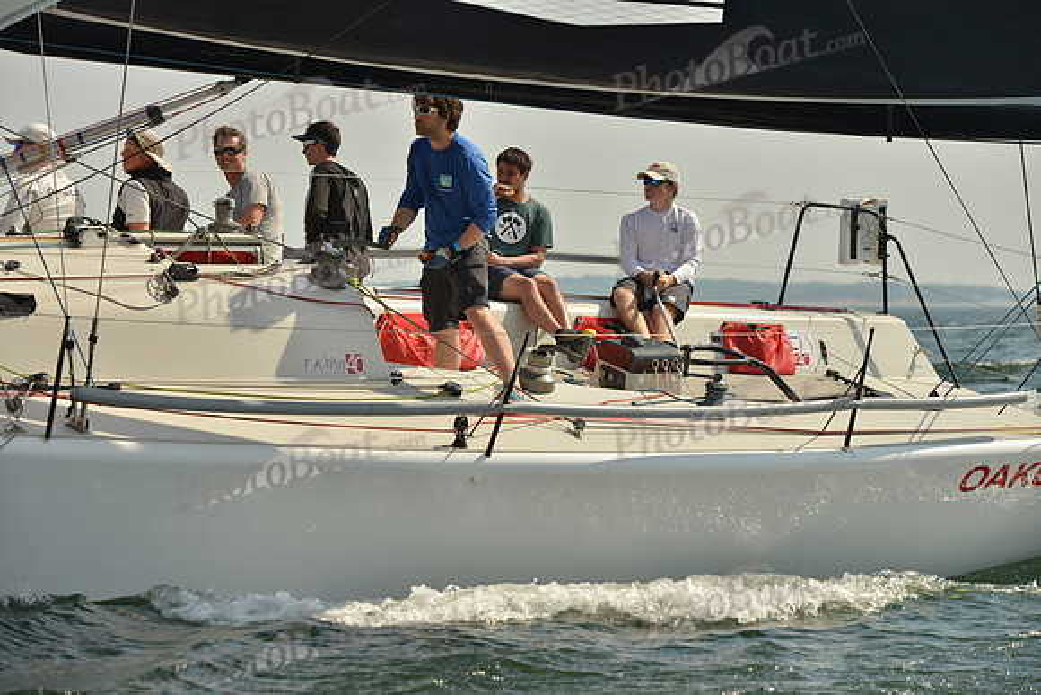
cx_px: 520
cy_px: 348
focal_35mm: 135
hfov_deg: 15.2
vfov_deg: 10.2
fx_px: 3904
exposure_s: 1/1250
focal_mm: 135
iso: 200
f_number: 7.1
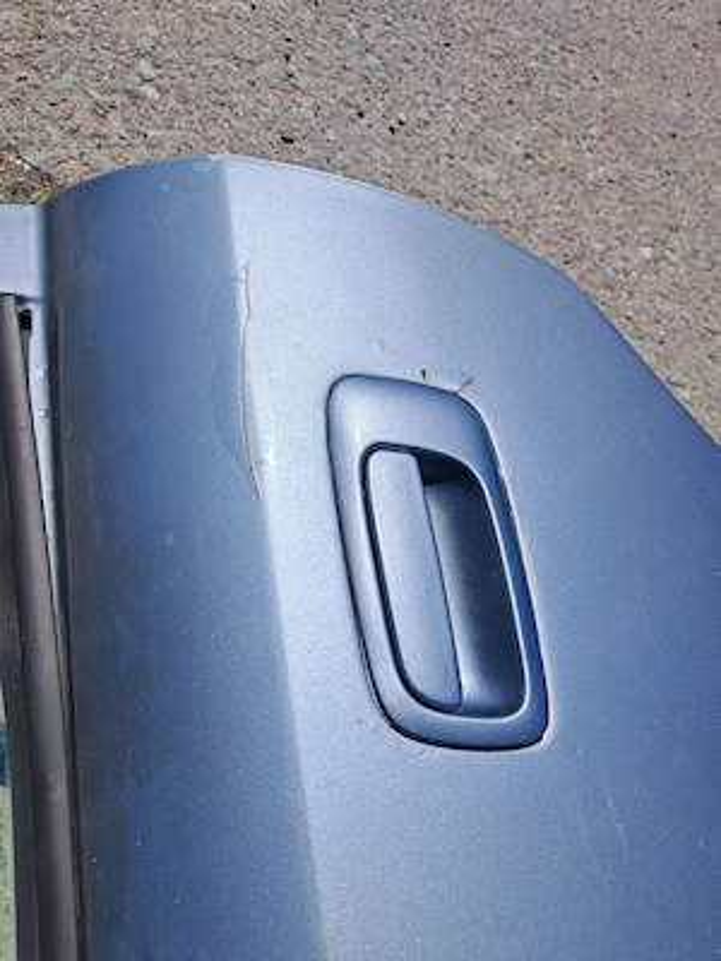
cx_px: 360
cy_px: 480
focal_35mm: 27
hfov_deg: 51.4
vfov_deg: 65.3
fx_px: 750
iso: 50
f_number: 2
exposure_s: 1/6900
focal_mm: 6.83
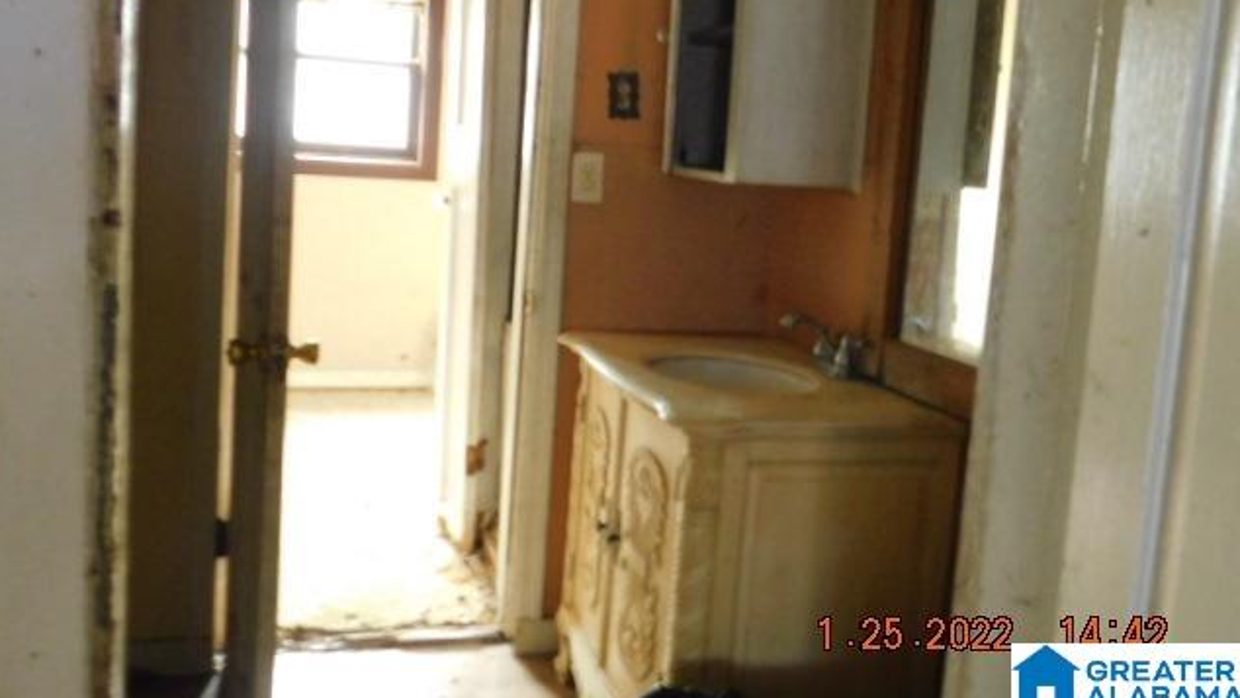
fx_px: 1085
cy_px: 264
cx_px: 620
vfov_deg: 35.5
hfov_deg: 59.5
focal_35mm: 33
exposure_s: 1/8
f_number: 3.2
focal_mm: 5.3
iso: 640
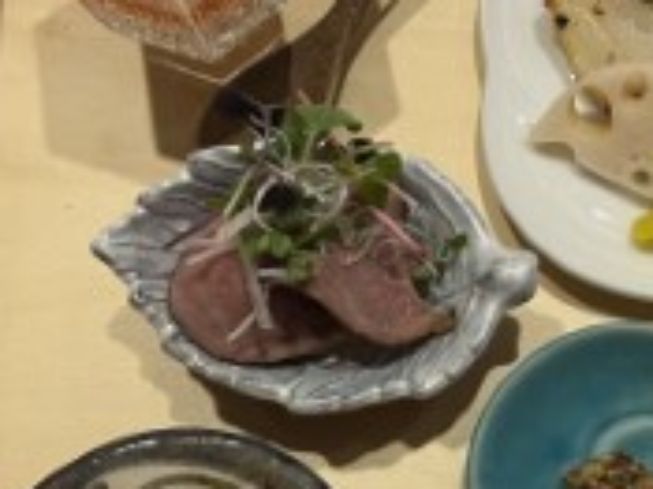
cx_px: 452
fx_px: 1263
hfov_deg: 28.7
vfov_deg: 21.9
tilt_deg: -74.4
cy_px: 302
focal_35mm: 67
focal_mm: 5.1
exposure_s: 1/60
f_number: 1.6
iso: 100
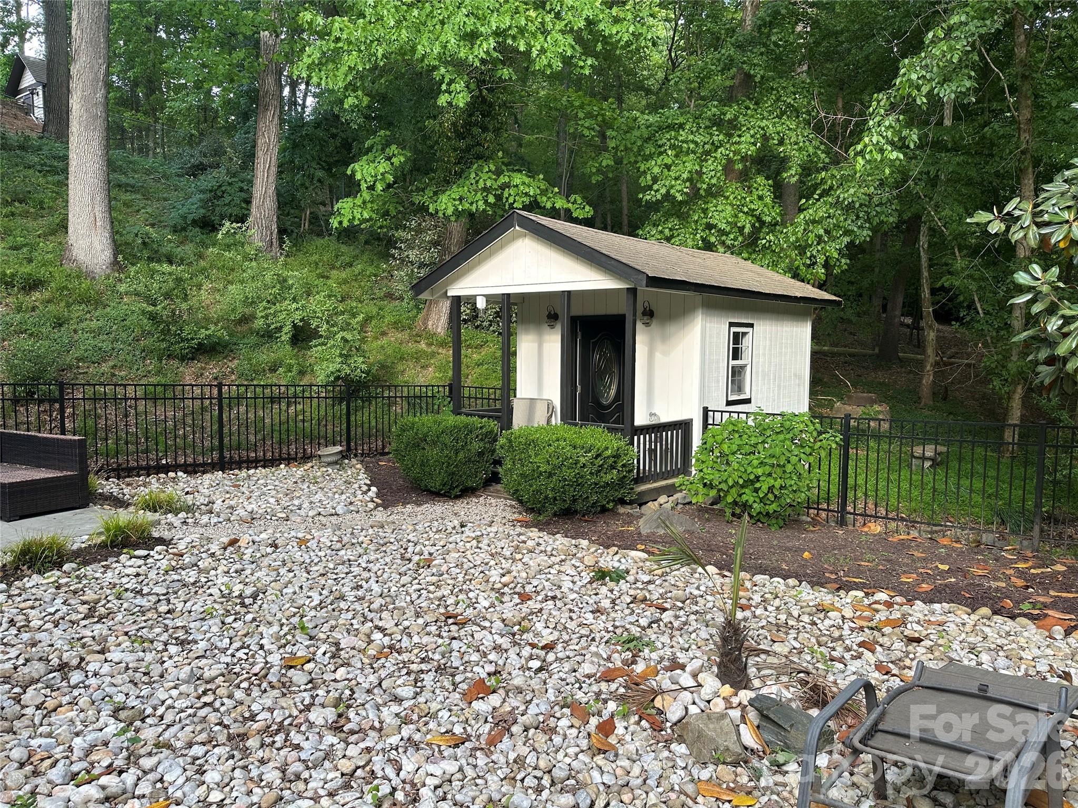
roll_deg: -0.1
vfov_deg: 56.8
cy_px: 404
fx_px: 747
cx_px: 539
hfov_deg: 71.6
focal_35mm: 24
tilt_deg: -4.1
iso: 80
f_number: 1.78
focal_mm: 6.86
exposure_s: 1/121
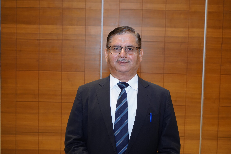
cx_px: 116
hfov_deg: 46.4
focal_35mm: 42
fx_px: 269
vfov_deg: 31.9
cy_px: 77
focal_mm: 42
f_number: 5.6
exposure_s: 1/125
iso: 3200
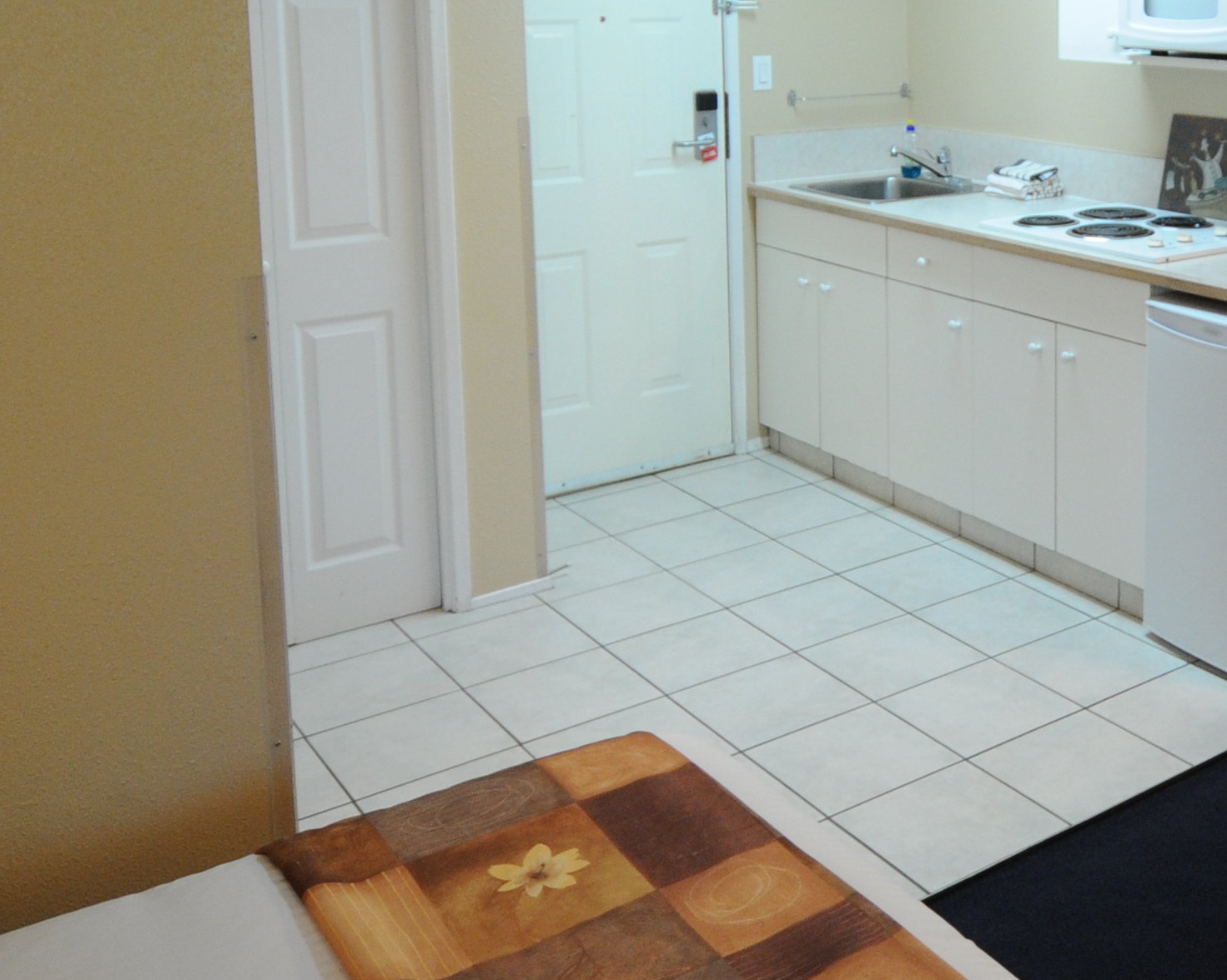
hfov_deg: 42.3
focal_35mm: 41
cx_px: 1025
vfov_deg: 34.3
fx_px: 1488
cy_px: 87
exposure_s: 1/30
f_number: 3.5
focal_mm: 10
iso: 560
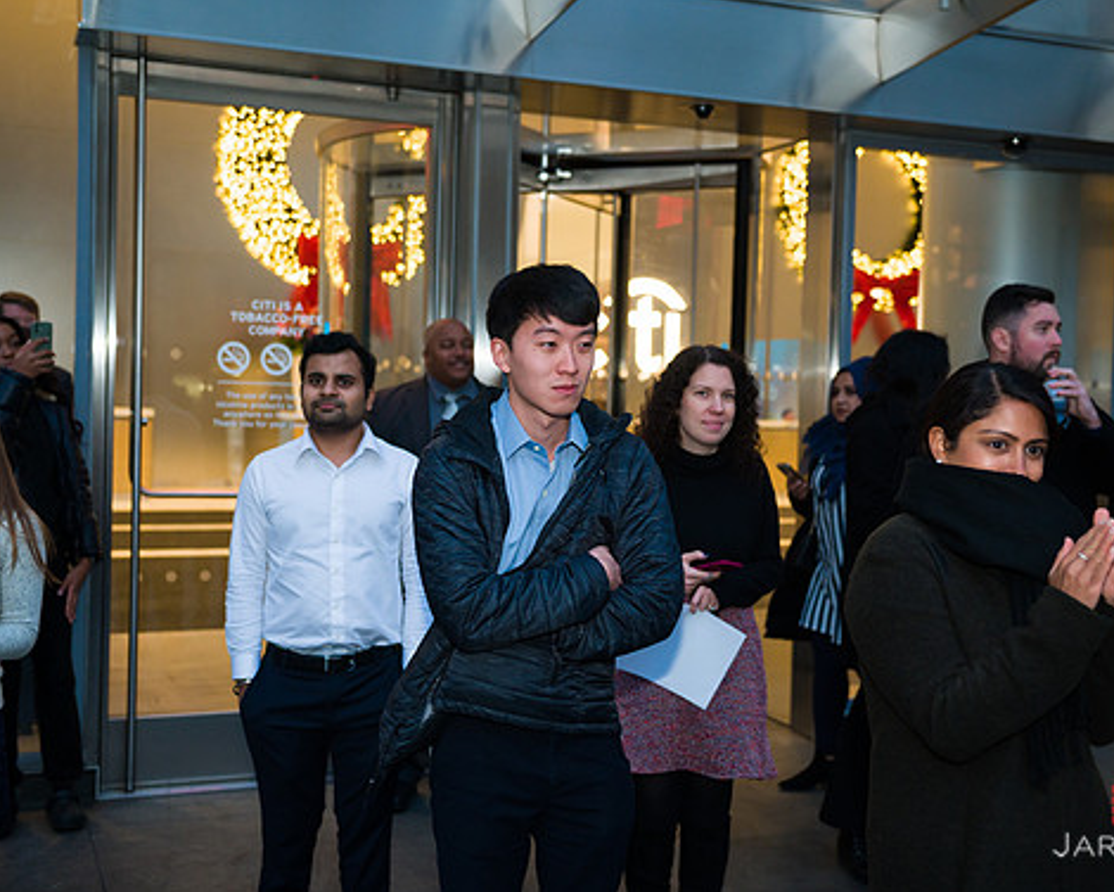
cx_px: 593
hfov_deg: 42.0
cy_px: 451
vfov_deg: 34.1
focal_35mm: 44
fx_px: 1451
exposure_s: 1/200
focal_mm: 38
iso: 1250
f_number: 4
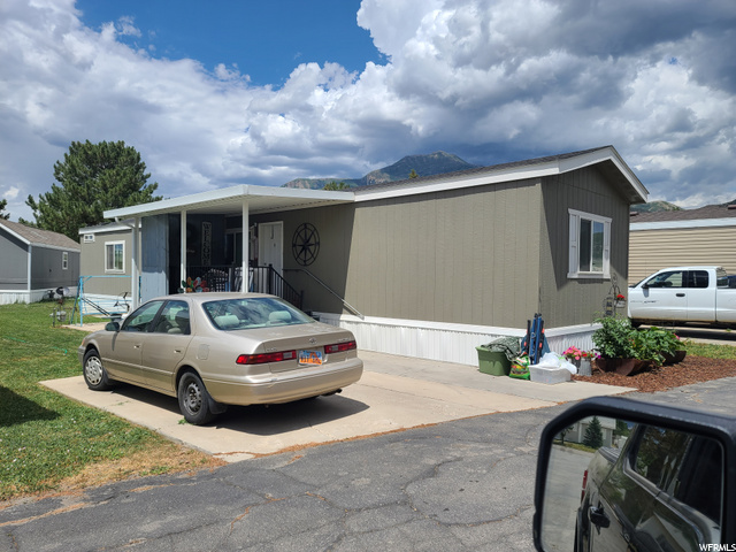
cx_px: 368
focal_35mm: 25
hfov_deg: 69.4
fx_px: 532
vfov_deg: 54.9
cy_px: 276
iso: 16
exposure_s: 1/1387
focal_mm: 7
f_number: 1.8
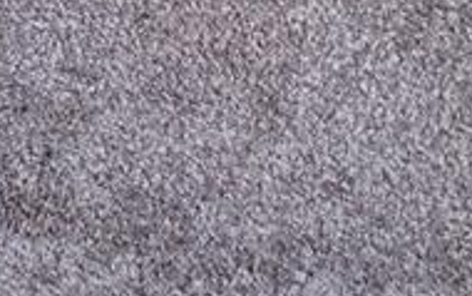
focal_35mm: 154
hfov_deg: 13.5
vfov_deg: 6.3
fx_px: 1982
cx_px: 92
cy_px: -1037
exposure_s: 1/120
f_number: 1.8
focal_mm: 5.4
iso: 320
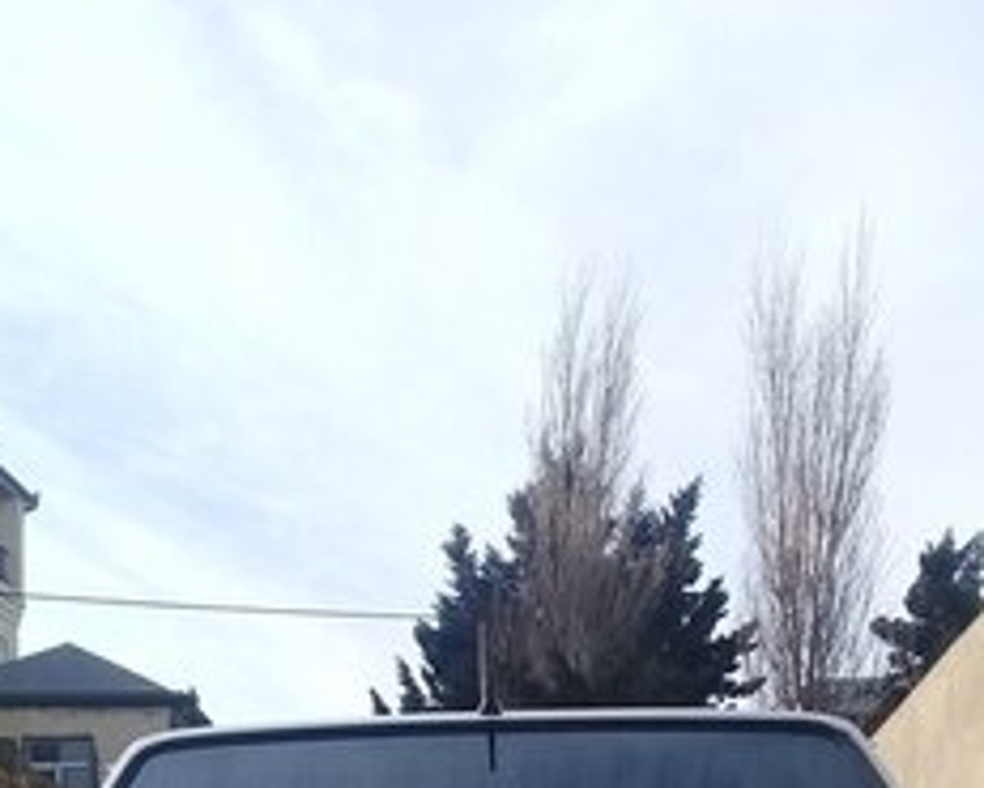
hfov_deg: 29.1
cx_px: 528
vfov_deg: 21.4
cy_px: 1001
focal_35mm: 65
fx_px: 1894
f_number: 2.2
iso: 50
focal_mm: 3.3
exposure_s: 1/928
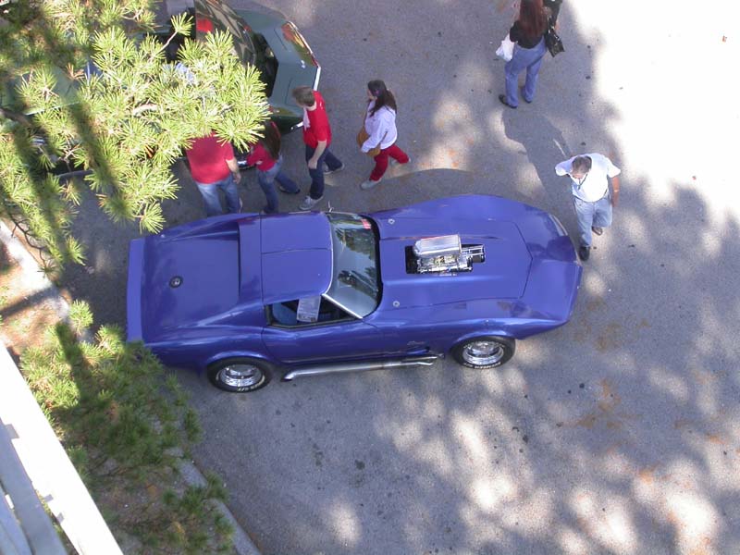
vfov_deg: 15.4
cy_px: 278
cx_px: 370
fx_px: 2052
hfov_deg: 20.4
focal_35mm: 96
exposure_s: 1/185
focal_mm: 20
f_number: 3.9
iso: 100
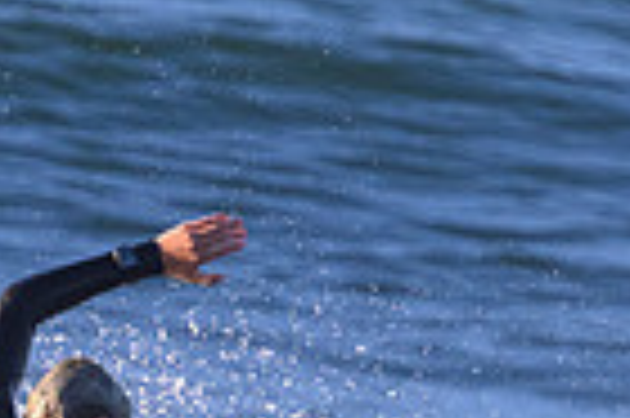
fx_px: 49414
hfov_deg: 0.7
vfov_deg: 0.5
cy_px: 712
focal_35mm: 2827
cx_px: 256
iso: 2800
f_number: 11
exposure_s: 1/2000
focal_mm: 680
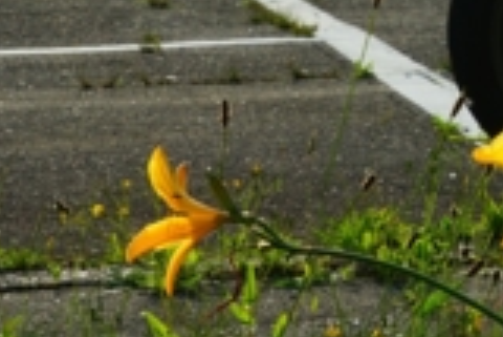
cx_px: 971
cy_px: -195
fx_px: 2657
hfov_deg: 10.1
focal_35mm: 190
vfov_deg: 7.1
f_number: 16
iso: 125
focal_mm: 38
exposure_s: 1/60
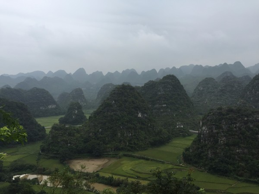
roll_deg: -1.3
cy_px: 97
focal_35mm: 29
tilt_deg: -1.9
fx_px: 217
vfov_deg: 48.2
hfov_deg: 61.7
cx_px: 130
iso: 32
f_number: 2.2
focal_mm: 4.15
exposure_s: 1/1163
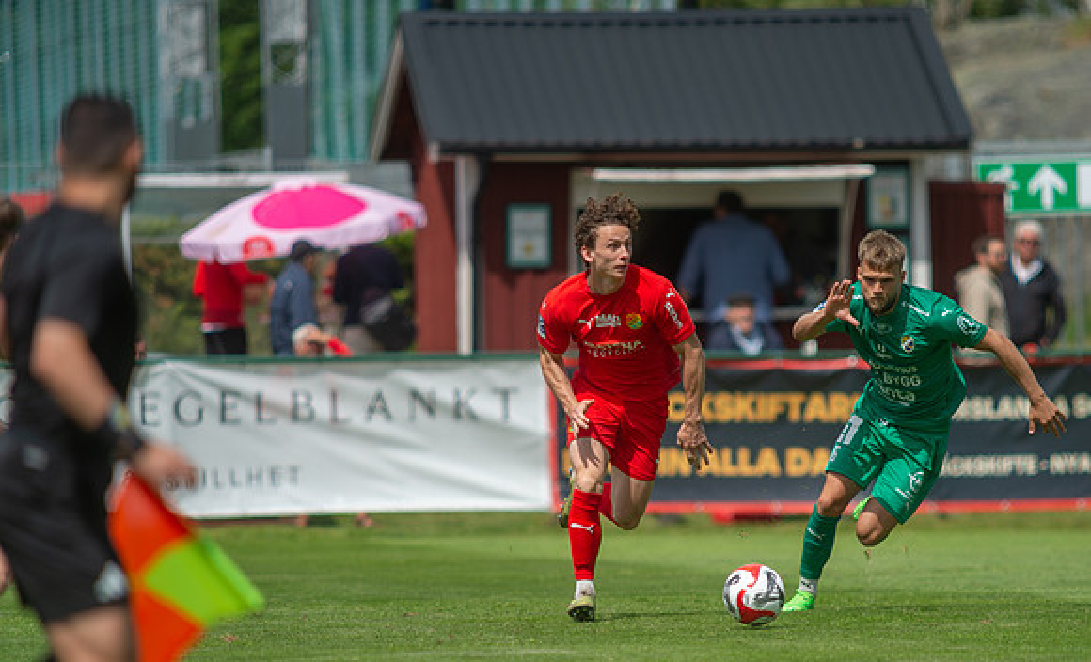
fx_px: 14398
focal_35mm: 488
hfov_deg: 4.3
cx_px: 617
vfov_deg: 2.6
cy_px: 411
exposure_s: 1/1600
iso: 110
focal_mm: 420
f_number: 4
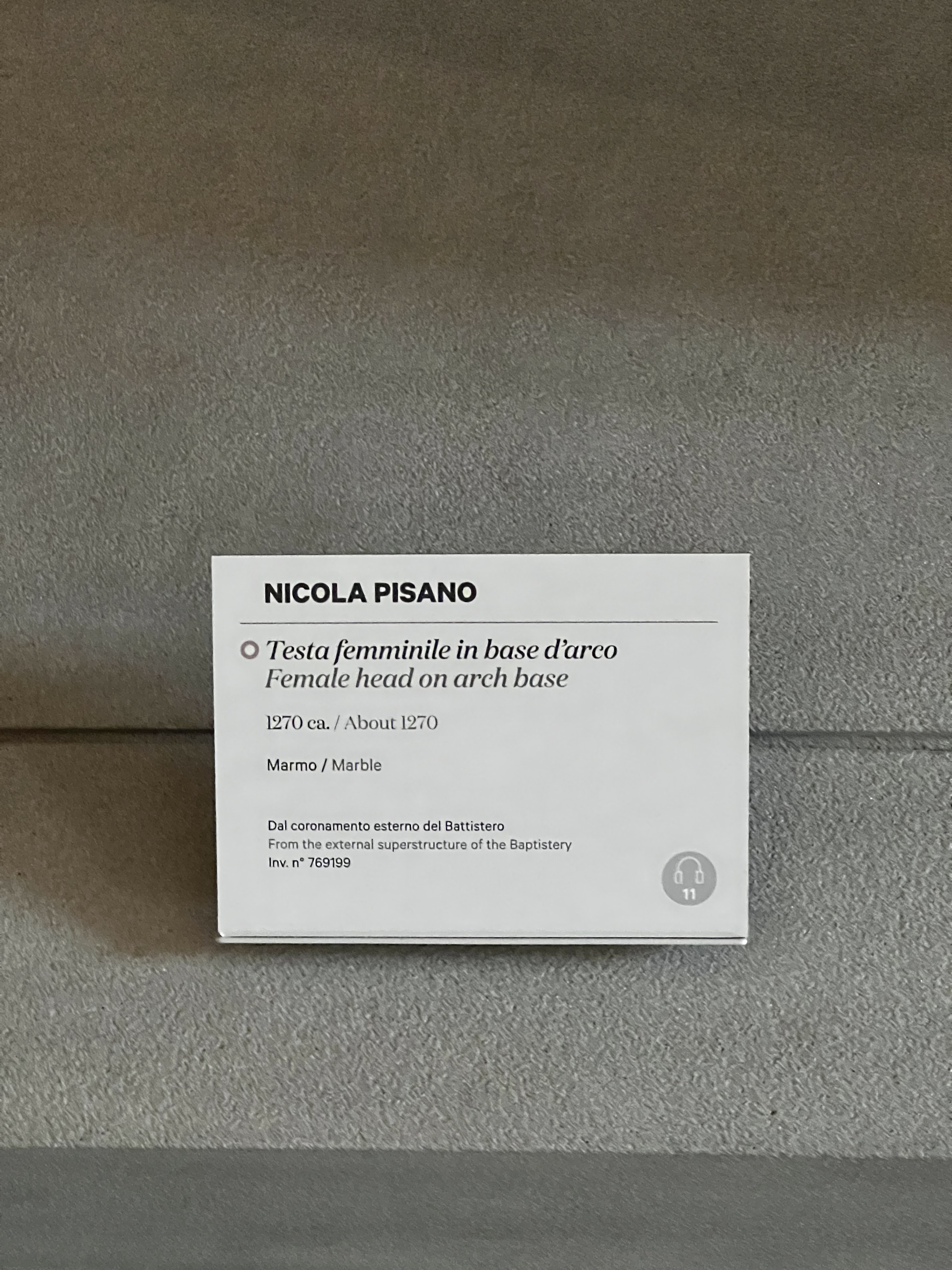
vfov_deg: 25.3
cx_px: 476
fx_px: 2824
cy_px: 635
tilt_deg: -60.5
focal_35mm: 77
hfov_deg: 19.1
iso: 1250
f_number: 2.8
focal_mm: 9
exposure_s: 1/27
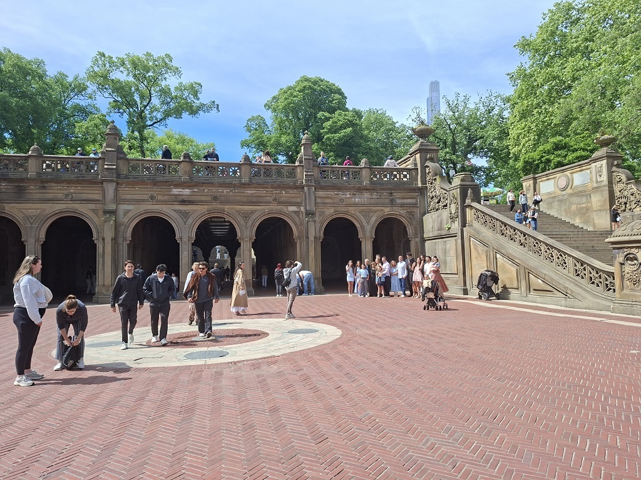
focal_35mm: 23
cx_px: 320
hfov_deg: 73.9
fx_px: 426
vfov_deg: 58.9
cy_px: 240
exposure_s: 1/1410
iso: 50
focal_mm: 5.54
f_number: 1.8
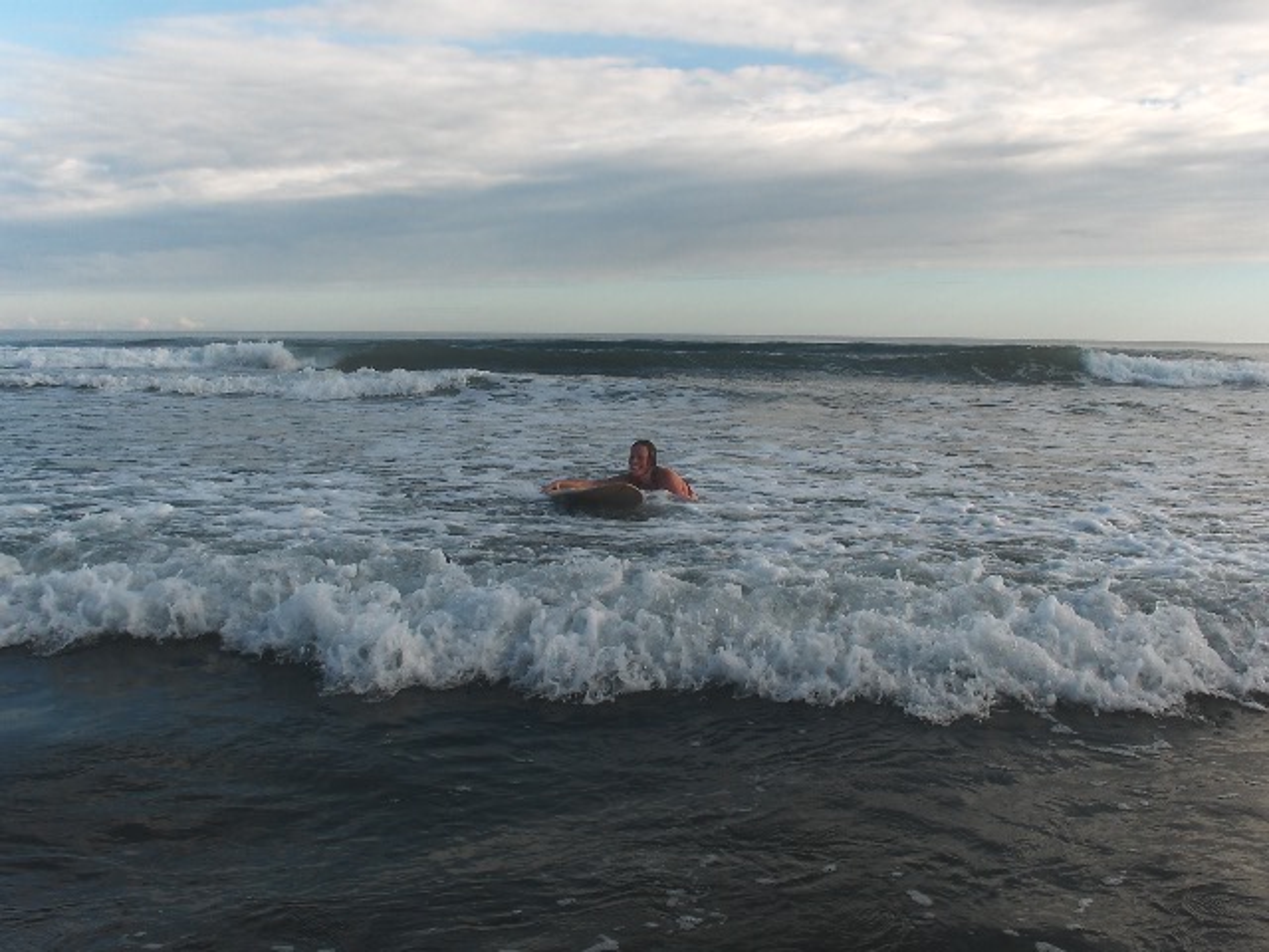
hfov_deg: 63.4
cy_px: 476
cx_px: 634
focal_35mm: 28
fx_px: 1026
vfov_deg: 49.7
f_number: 4.5
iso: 50
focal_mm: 5.8
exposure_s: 1/284
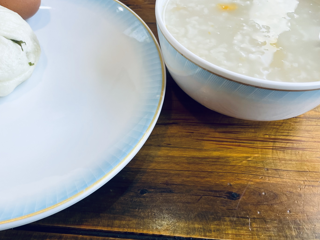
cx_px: 97
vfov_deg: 37.5
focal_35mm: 38
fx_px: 351
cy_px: 90
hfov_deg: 47.9
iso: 40
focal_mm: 4.2
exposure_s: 1/100
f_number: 1.6
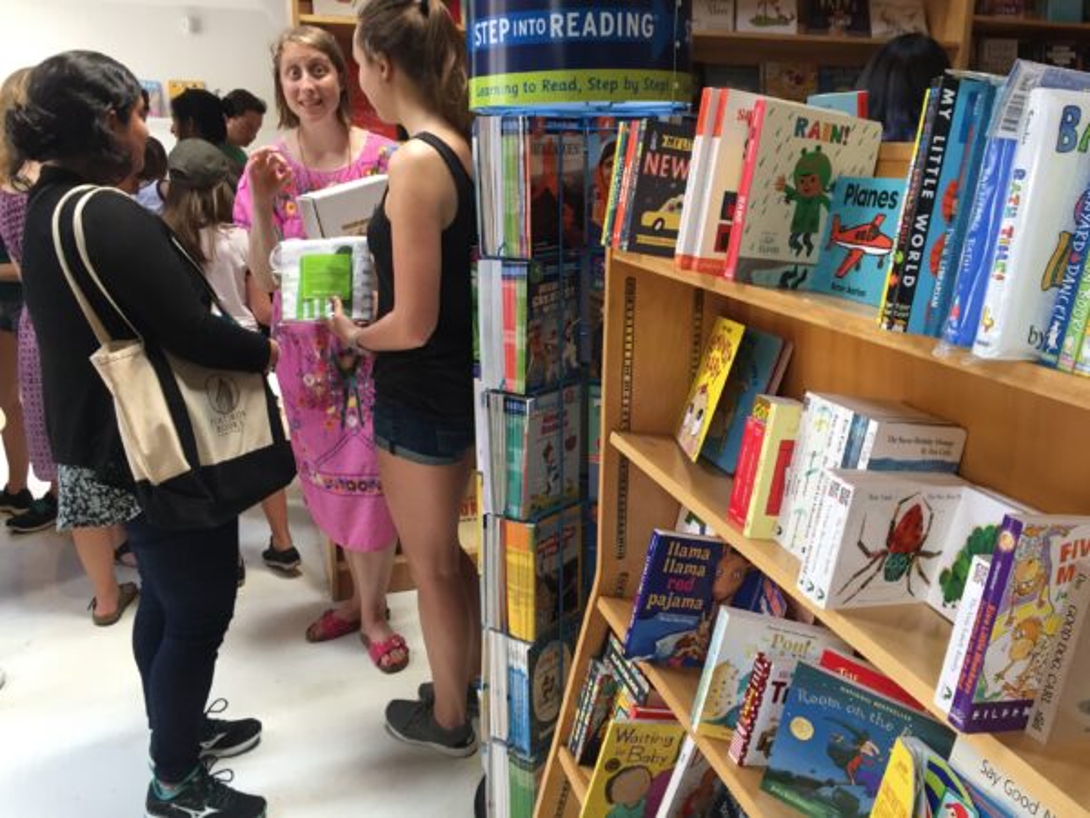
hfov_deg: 61.7
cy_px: 409
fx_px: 913
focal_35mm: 29
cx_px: 545
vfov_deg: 48.2
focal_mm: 4.2
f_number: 2.2
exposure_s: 1/30
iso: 40
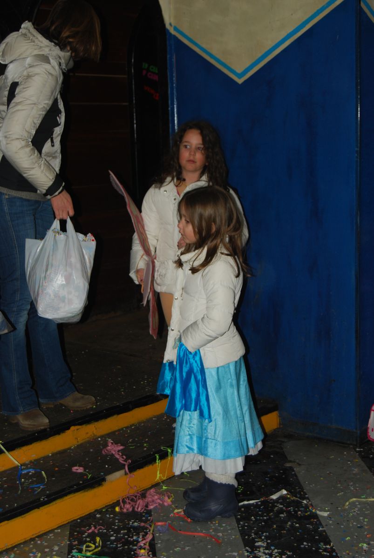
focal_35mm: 60
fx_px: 933
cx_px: 187
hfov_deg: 22.7
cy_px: 279
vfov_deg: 33.4
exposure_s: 1/60
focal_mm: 40
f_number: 5
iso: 200
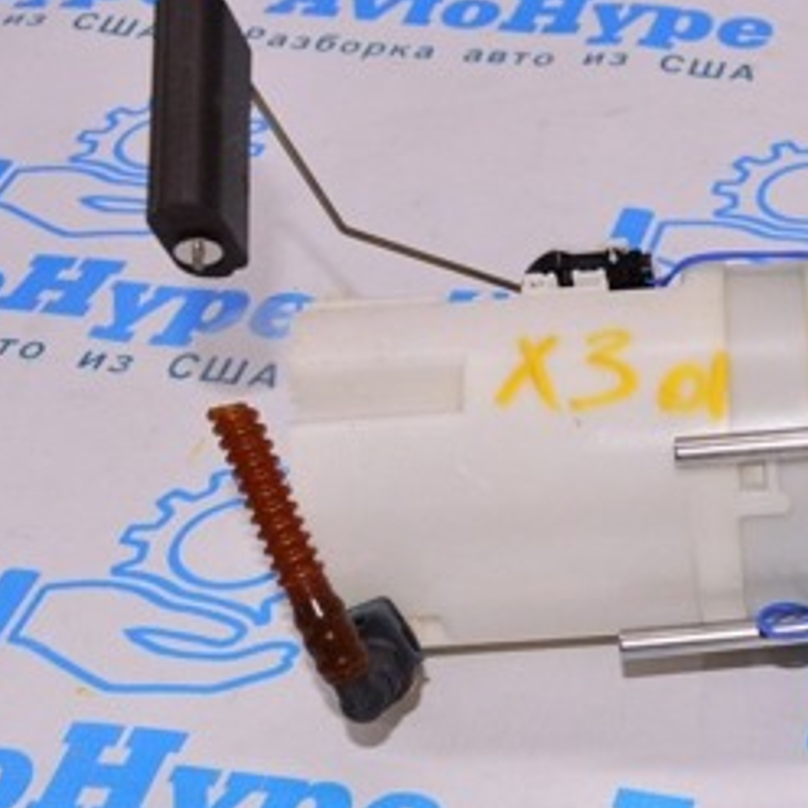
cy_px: 458
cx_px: 889
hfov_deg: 20.9
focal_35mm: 79
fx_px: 2086
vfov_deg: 21.9
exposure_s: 1/200
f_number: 8
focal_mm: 24
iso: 1600
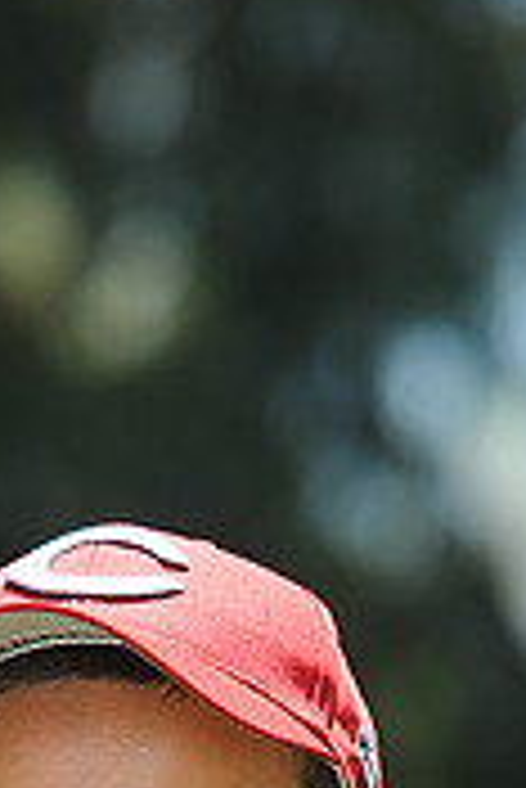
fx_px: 14457
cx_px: 49
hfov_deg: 2.1
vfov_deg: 3.1
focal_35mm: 661
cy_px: 1274
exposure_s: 1/400
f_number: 5.6
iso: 200
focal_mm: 200
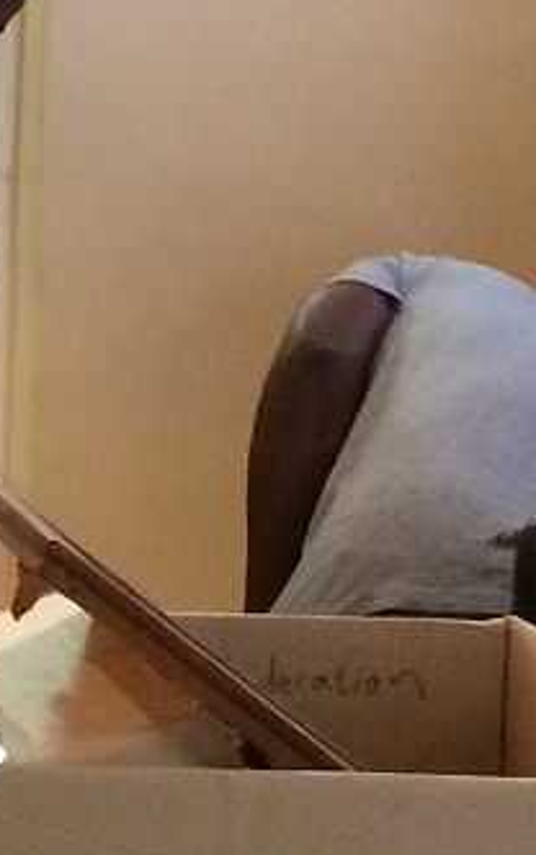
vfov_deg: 14.1
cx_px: -368
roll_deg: -1.6
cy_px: 412
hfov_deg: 8.6
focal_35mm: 148
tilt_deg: -10.7
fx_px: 3453
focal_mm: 4.15
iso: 320
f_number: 2.2
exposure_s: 1/33
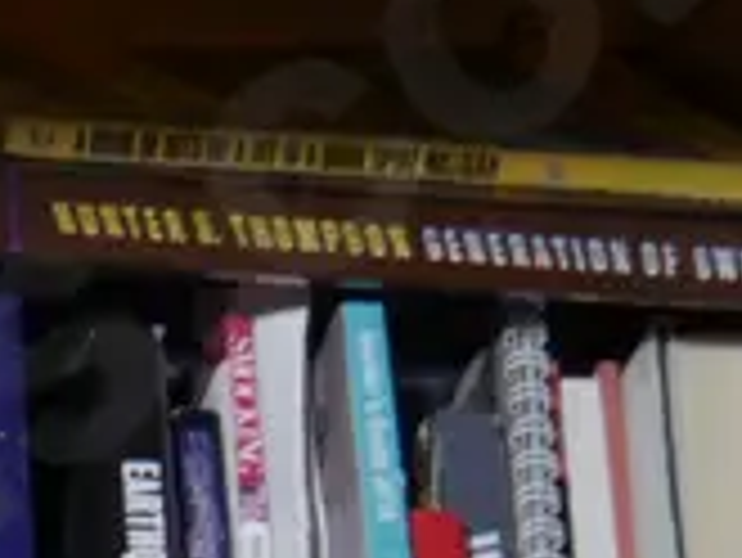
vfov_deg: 7.3
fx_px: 4269
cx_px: -841
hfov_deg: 9.2
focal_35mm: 199
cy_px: 1028
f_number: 3.6
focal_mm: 16
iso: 250
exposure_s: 1/60
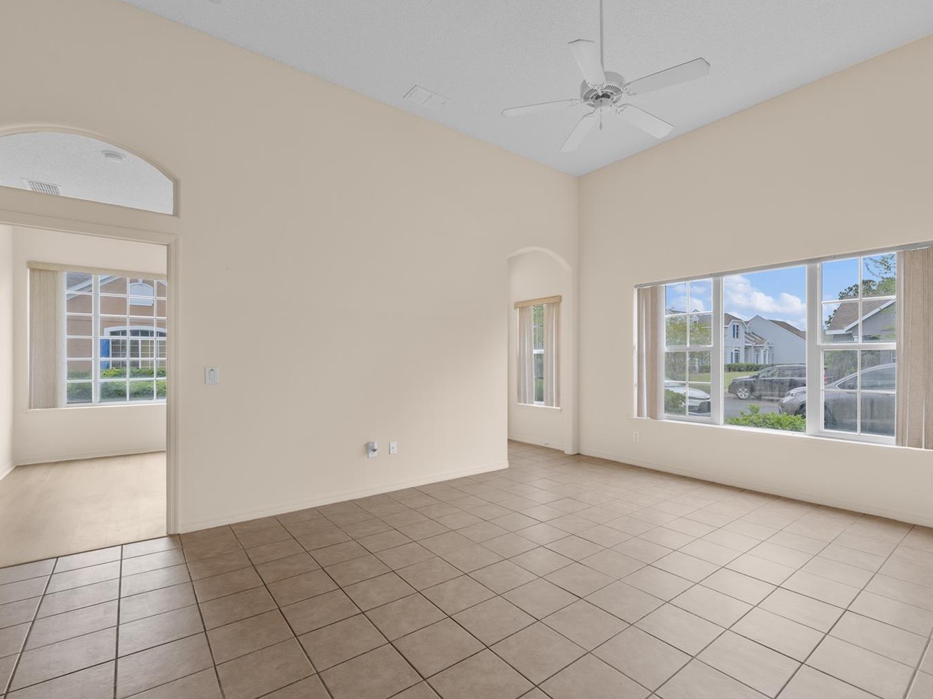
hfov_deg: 94.2
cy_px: 357
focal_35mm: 16
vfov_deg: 78.1
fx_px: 431
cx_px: 515
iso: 320
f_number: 8
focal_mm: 14
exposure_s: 1/25
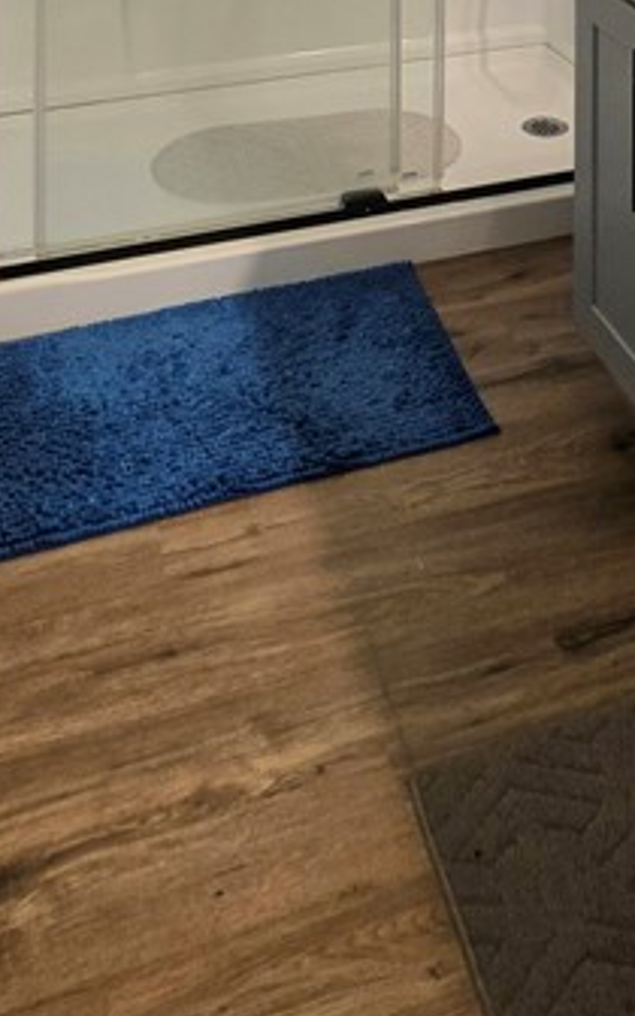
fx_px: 1163
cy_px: -369
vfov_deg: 32.4
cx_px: 451
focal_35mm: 42
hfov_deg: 30.2
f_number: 1.9
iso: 64
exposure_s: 1/120
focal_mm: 2.2
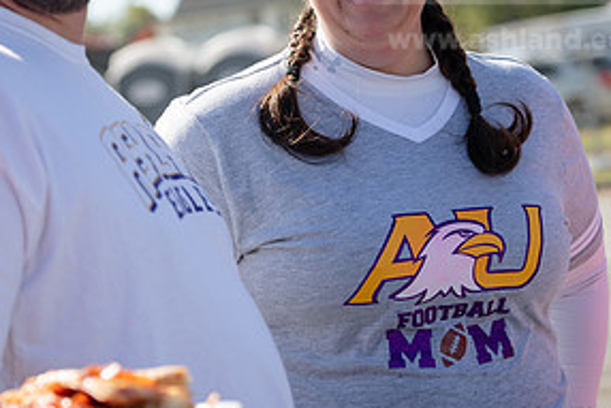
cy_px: 84
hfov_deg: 13.0
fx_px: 2683
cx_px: 291
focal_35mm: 158
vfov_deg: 8.7
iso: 125
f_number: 4
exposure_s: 1/1000
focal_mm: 78
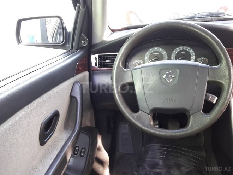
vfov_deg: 49.7
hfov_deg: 63.4
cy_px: 88
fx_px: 188
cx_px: 116
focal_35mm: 28
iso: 64
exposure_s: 1/33
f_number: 1.9
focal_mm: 3.7
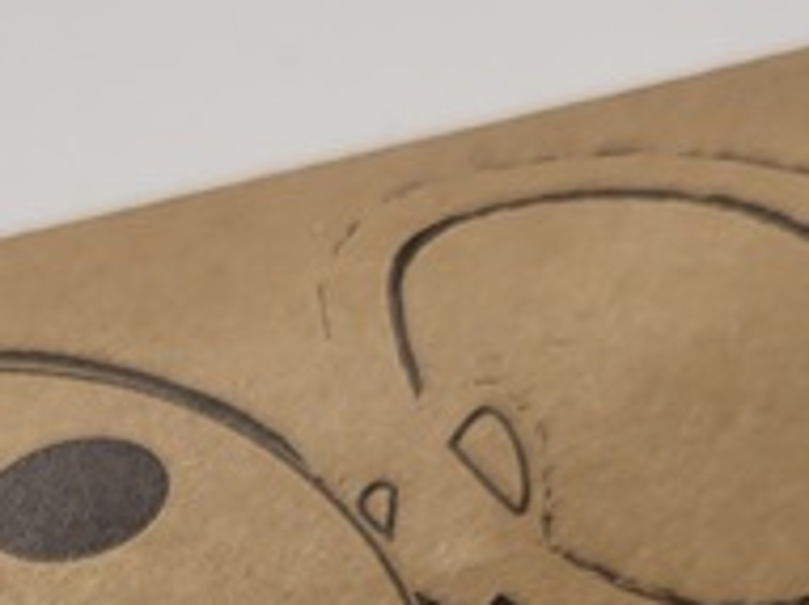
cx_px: -203
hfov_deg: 17.1
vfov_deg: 12.3
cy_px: 1134
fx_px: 2546
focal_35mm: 109
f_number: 1.8
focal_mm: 5.4
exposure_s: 1/100
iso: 100
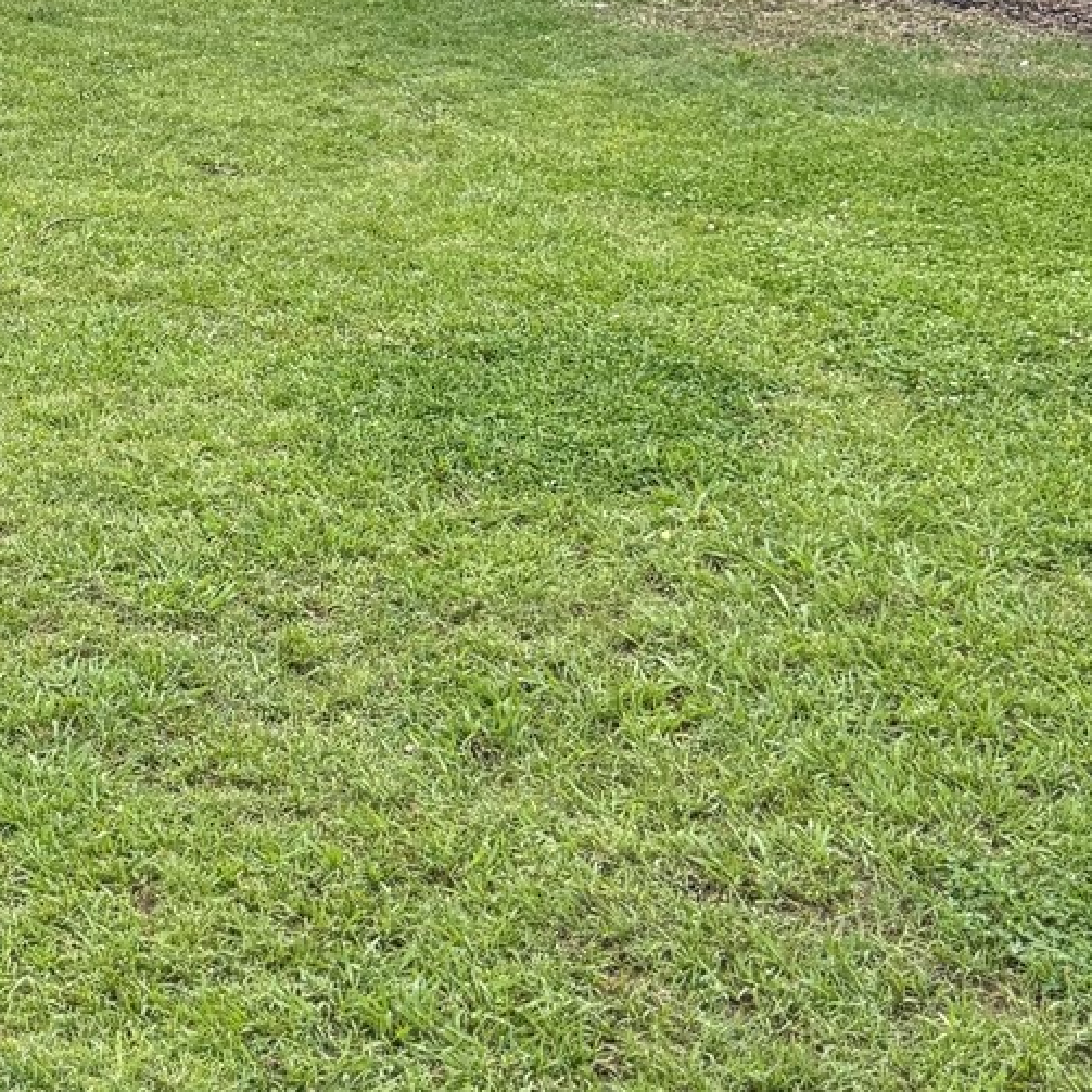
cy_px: 24
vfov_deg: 20.8
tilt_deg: -11.1
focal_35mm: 81
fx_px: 2891
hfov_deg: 20.4
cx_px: -111
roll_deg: +1.0
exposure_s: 1/931
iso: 100
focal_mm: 6.76
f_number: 1.78
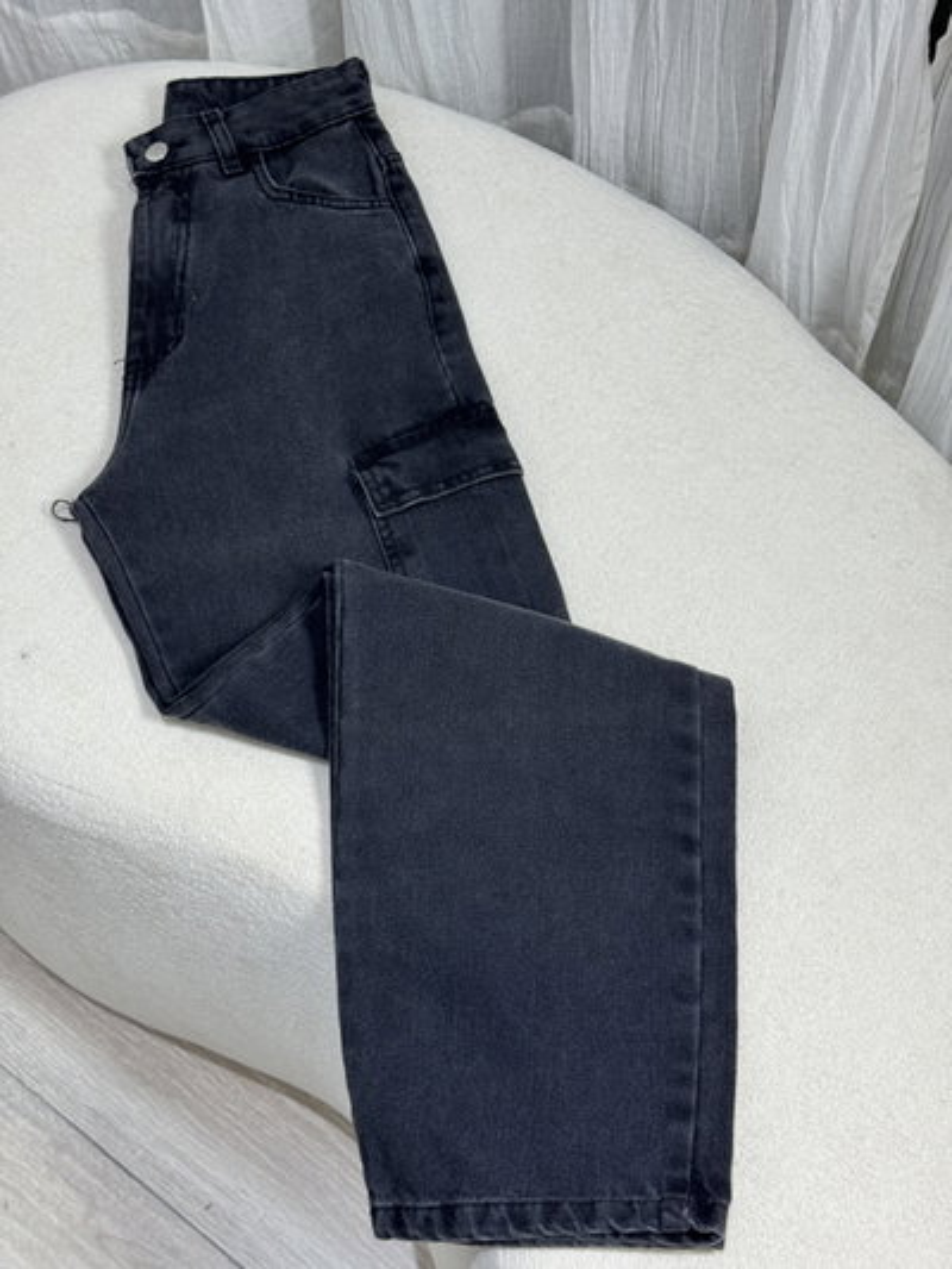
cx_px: 476
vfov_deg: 39.6
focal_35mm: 48
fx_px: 1759
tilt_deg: -60.2
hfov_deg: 30.3
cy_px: 634
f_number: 1.78
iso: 50
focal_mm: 6.76
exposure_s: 1/50
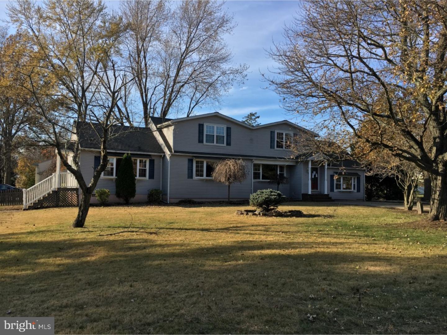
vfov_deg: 48.2
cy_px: 168
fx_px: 374
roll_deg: +0.1
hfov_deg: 61.7
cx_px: 224
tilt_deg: +1.7
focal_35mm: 29
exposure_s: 1/999
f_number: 2.2
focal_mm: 4.15
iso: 25
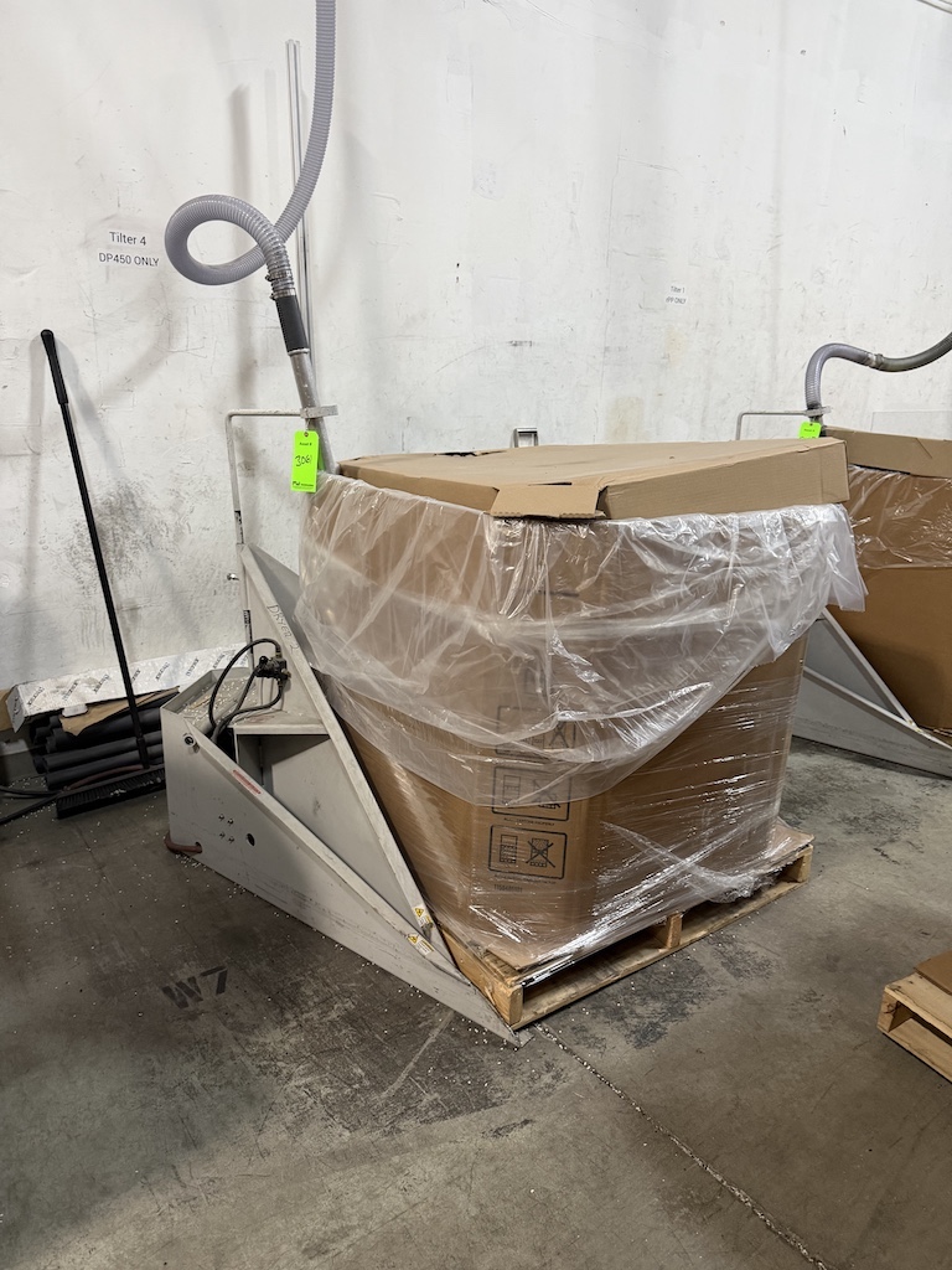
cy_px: 635
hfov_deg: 56.8
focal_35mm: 24
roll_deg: +1.0
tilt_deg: -13.8
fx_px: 880
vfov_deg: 71.6
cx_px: 476
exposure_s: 1/60
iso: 320
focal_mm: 6.76
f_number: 1.78
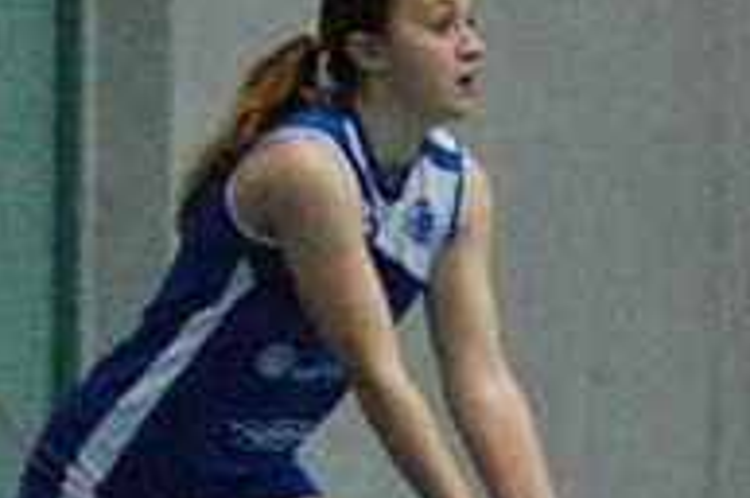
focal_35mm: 653
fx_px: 13581
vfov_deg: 2.1
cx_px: 665
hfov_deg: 3.2
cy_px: 428
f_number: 5
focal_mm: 120
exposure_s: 1/125
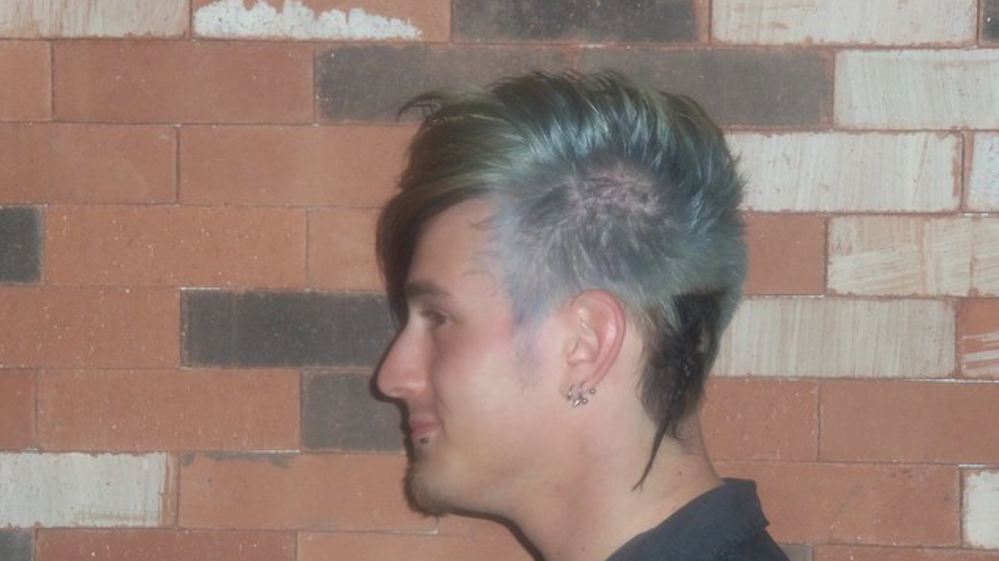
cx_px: 501
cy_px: 319
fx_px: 2251
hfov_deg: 25.0
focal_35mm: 85
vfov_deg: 14.2
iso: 200
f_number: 5
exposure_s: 1/80
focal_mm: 13.7
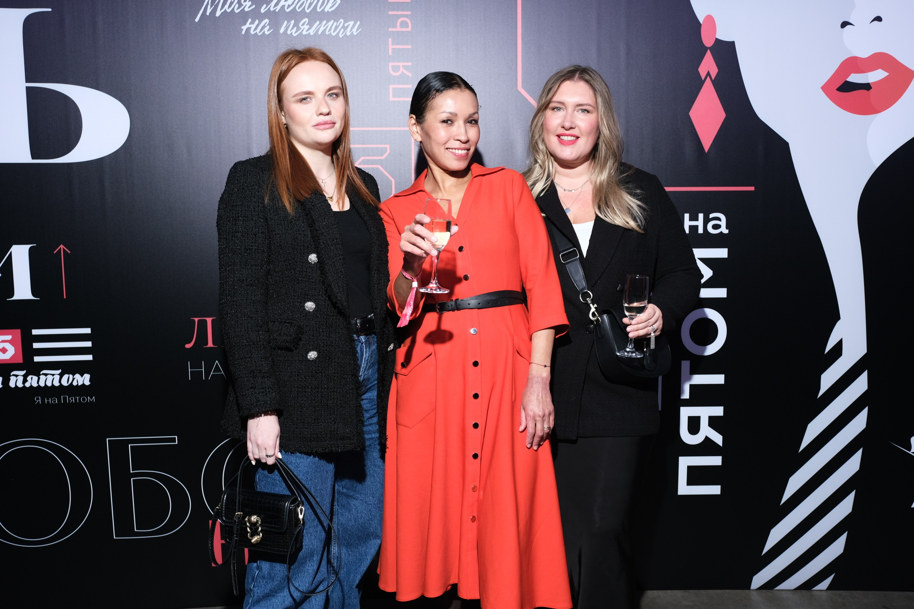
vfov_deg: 38.9
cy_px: 304
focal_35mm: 34
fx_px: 863
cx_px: 457
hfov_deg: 55.8
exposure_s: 1/125
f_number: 4
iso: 400
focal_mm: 22.7
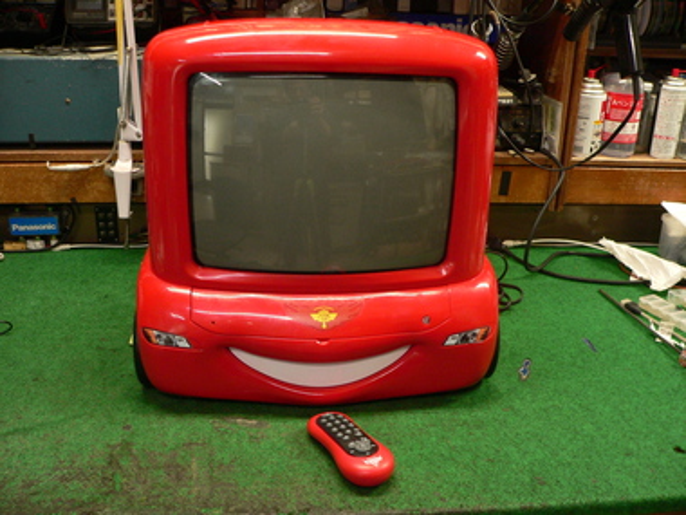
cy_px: 258
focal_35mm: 36
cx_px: 343
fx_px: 713
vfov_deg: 39.7
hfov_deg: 51.4
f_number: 2.8
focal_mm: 6
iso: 200
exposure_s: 1/20
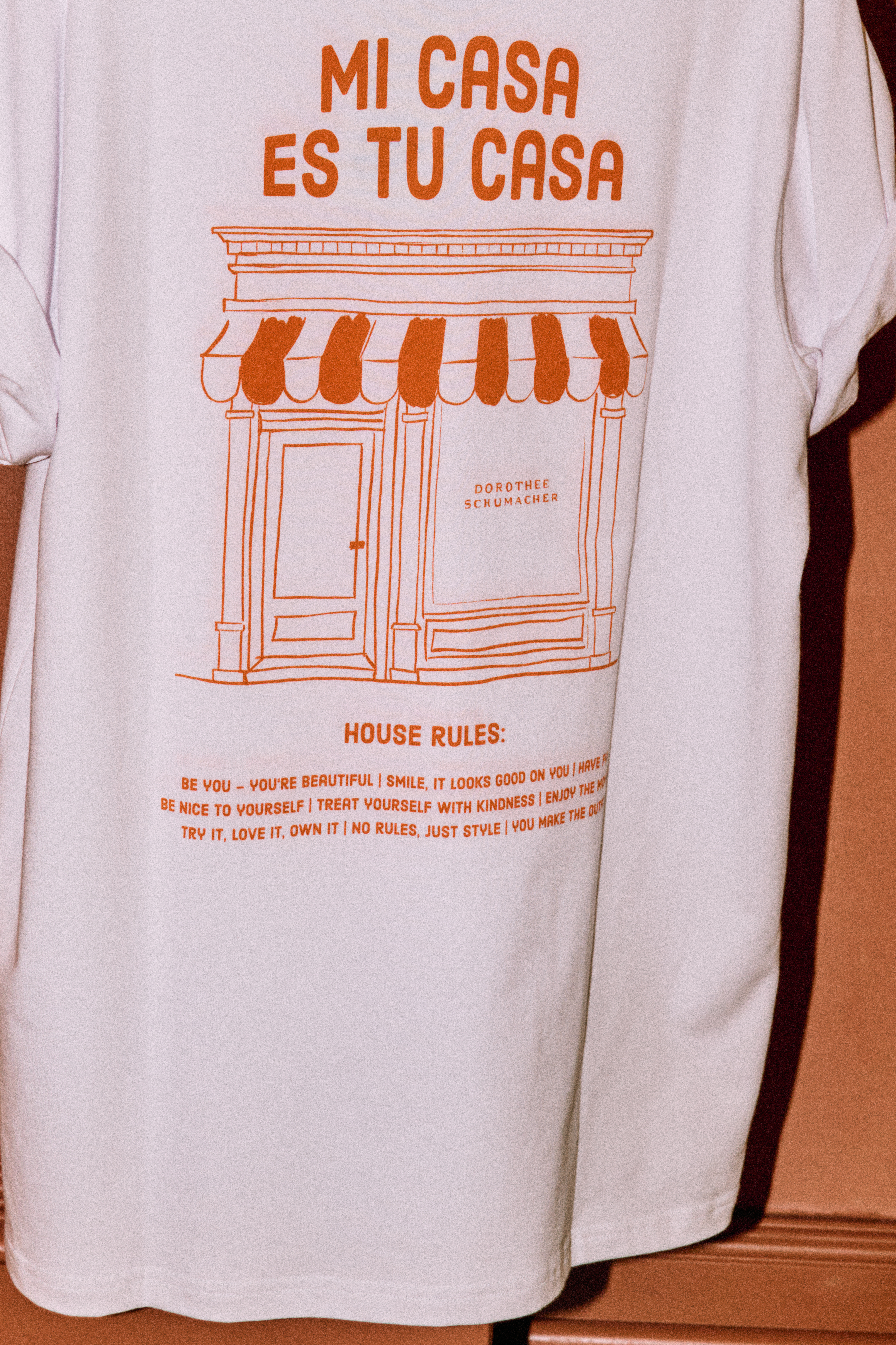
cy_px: 284
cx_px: 495
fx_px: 3210
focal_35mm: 86
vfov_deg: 23.3
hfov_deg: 15.9
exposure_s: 1/250
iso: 400
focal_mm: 50
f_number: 5.6
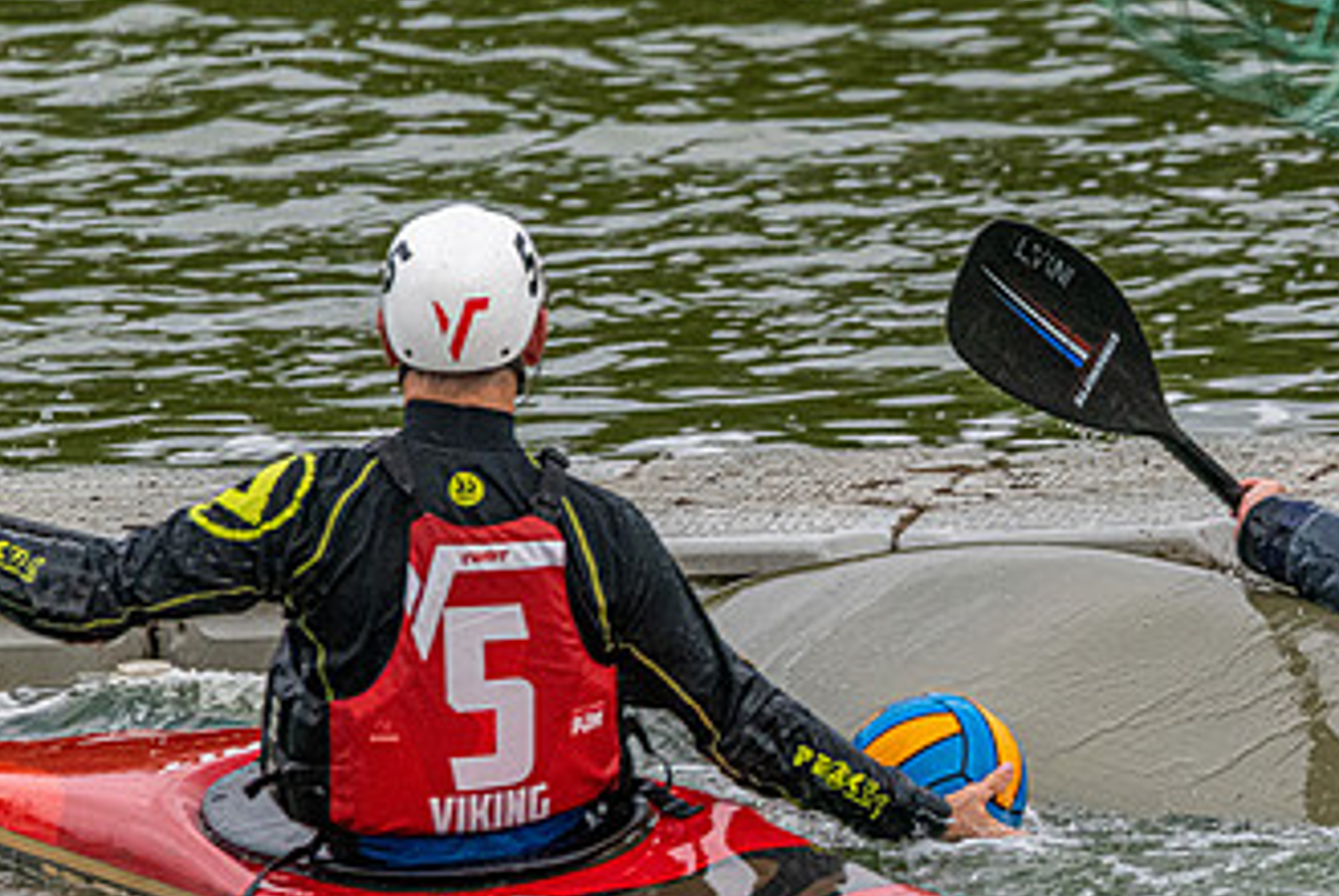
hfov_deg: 2.5
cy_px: 754
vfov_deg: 1.7
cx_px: 1195
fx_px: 30265
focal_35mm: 813
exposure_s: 1/2000
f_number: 9
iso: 3200
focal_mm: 400
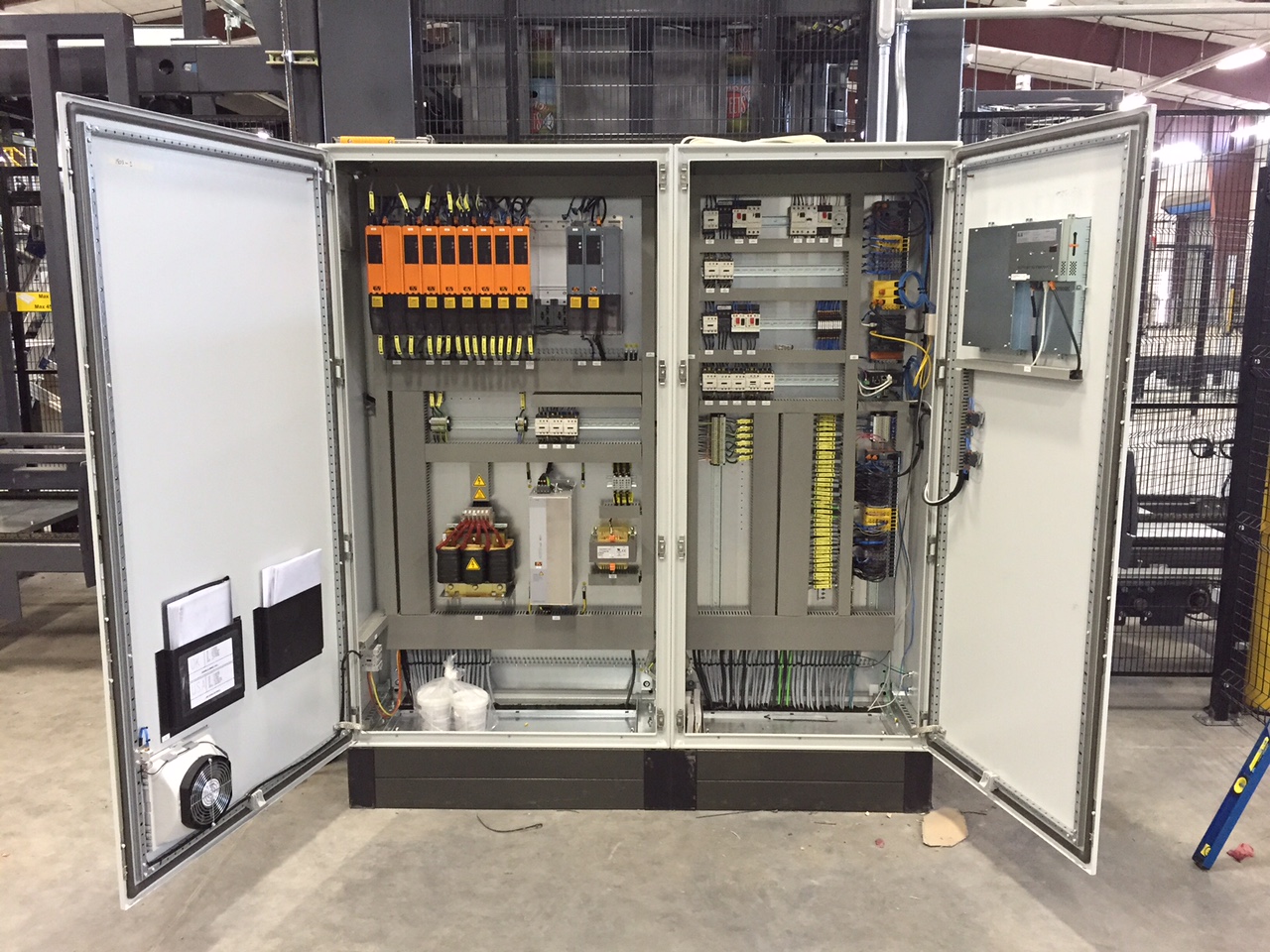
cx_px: 635
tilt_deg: -10.1
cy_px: 476
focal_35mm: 29
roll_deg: -1.3
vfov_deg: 48.2
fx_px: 1064
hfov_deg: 61.7
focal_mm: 4.15
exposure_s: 1/30
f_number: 2.2
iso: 200
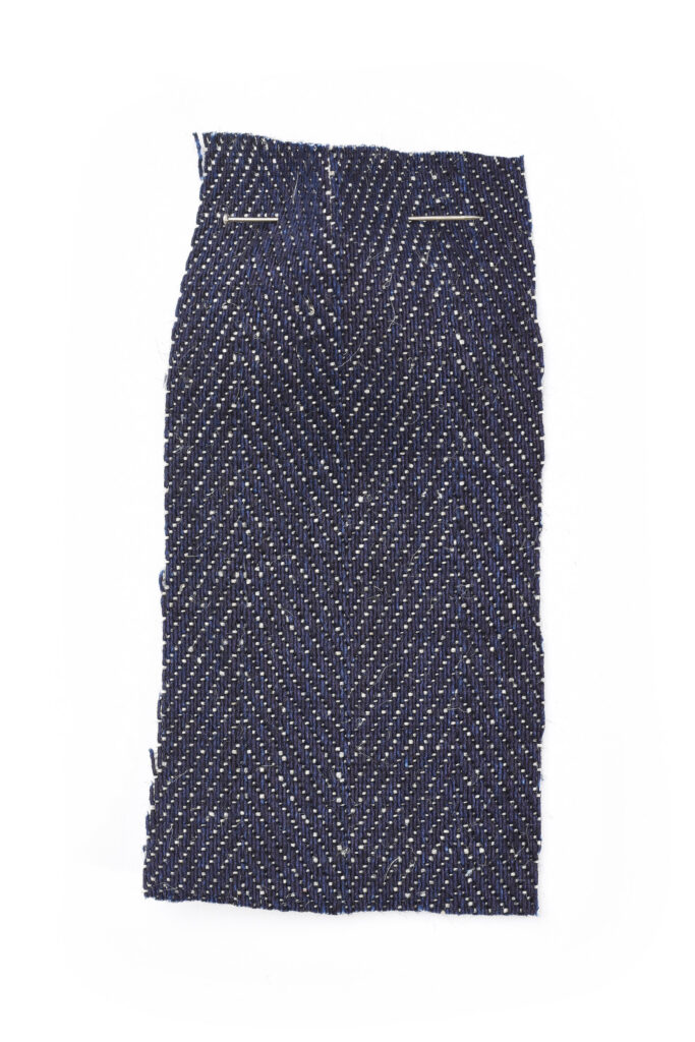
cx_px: 348
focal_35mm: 75
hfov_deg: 18.2
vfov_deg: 27.0
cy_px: 521
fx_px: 2171
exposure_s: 1/8
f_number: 8
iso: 100
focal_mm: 50
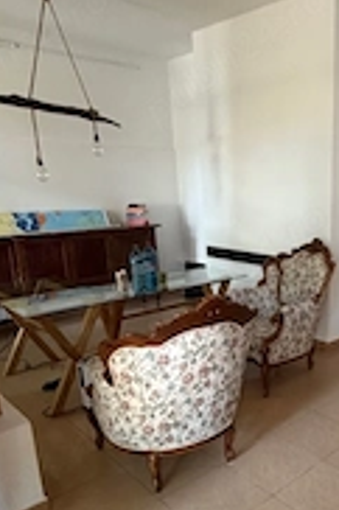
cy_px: 308
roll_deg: +1.1
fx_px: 453
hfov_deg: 38.8
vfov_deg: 58.2
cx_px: 291
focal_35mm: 32
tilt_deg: -15.6
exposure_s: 1/60
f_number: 2.2
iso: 500
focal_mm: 2.22
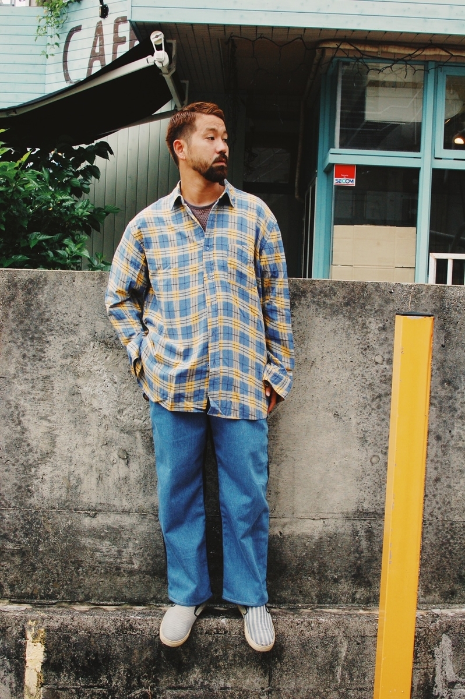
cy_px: 350
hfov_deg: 25.7
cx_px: 232
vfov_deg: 37.9
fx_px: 1019
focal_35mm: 52
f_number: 10
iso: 800
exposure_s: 1/400
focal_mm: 35
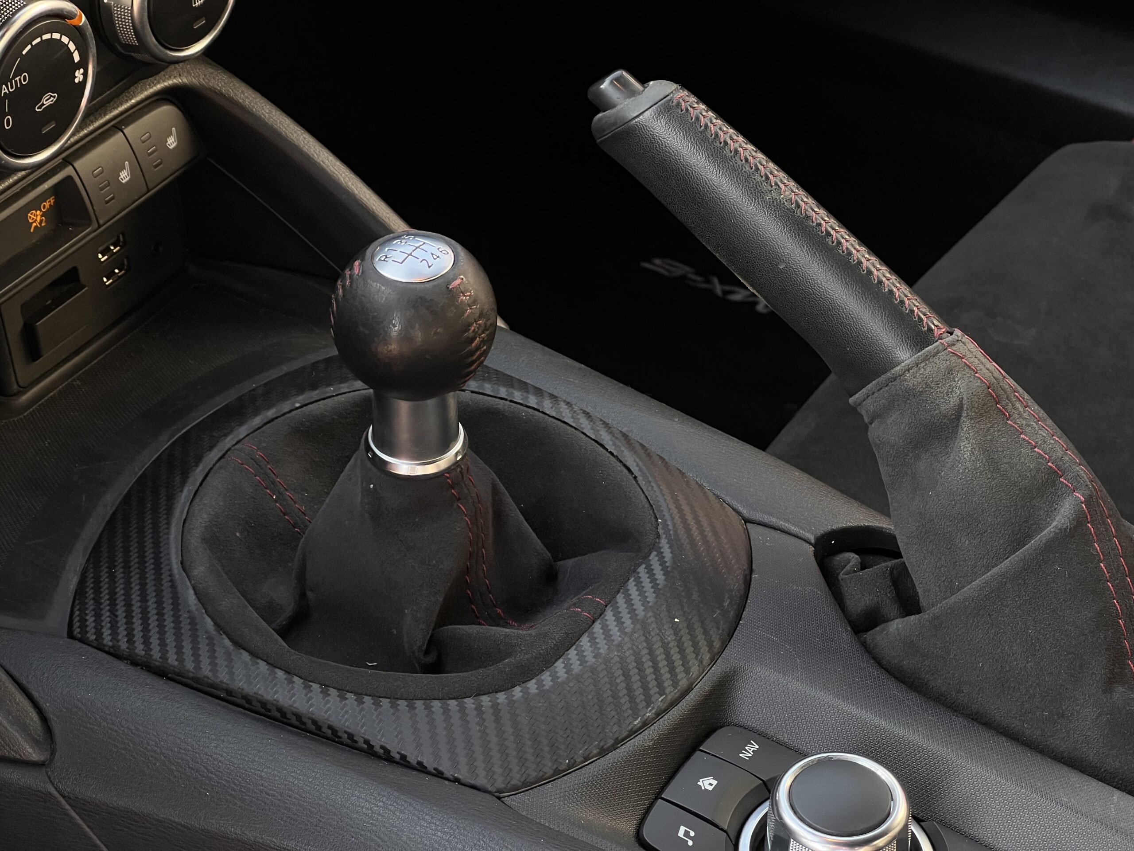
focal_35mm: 77
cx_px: 567
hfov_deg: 25.3
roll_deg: -2.5
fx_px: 2522
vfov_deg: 19.1
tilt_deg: -37.6
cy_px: 426
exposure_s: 1/99
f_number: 2.8
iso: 125
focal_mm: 9
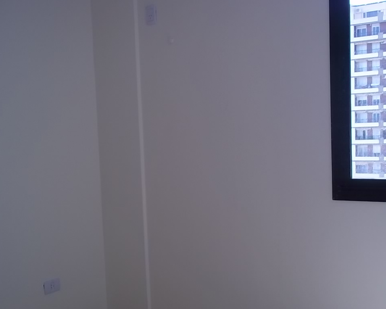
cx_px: 235
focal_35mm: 47
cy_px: 188
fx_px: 537
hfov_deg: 39.3
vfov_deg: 32.0
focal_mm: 6.5
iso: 80
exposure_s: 1/200
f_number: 3.1
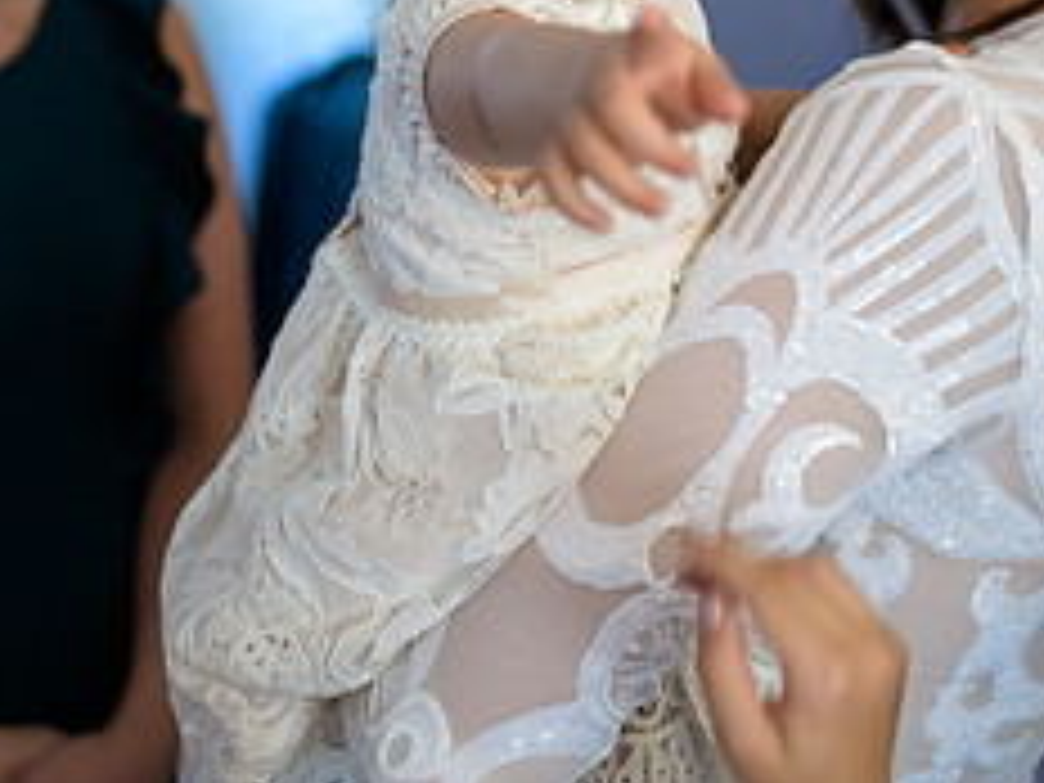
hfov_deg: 23.3
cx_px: 508
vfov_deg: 17.0
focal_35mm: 84
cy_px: -83
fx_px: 2533
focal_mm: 35
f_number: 2
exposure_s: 1/125
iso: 500
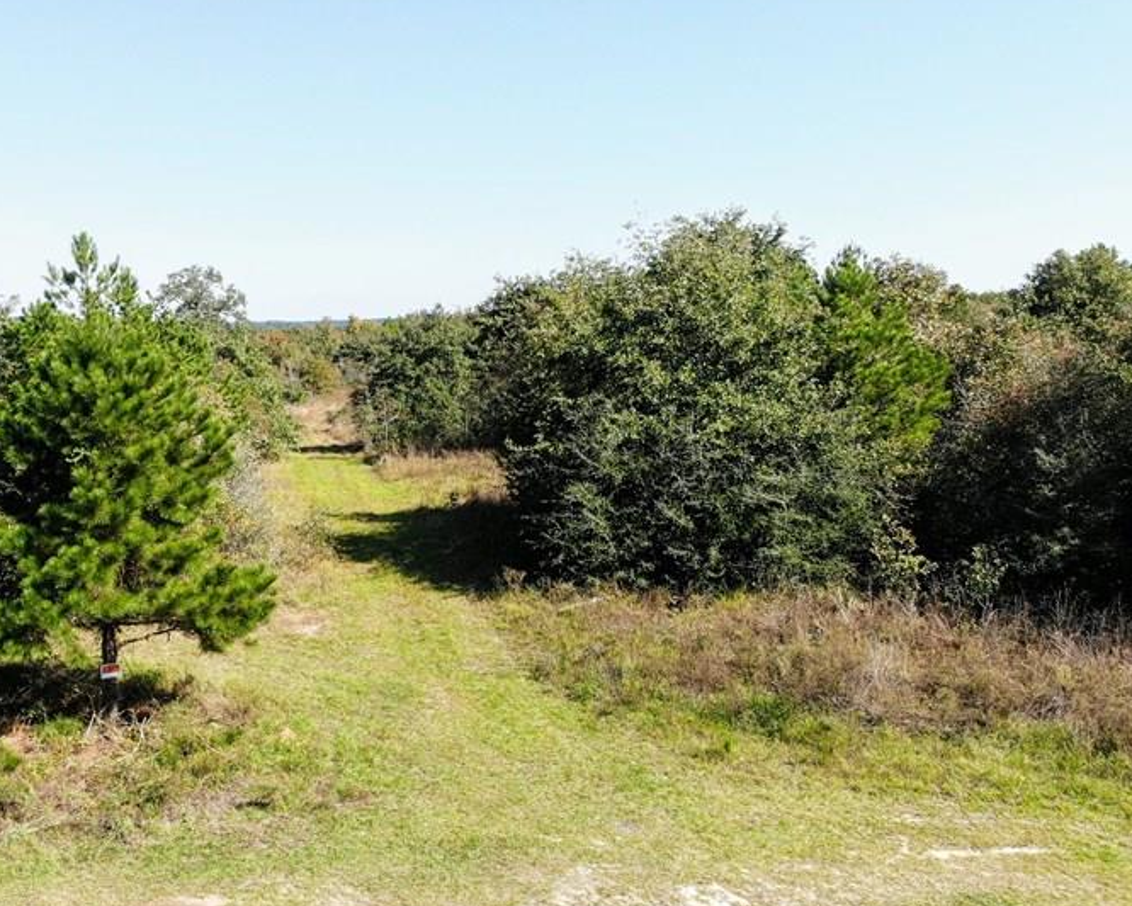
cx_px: 316
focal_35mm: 36
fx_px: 1206
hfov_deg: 48.8
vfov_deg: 41.1
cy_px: 492
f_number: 2.8
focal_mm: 4.5
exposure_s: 1/493
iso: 116
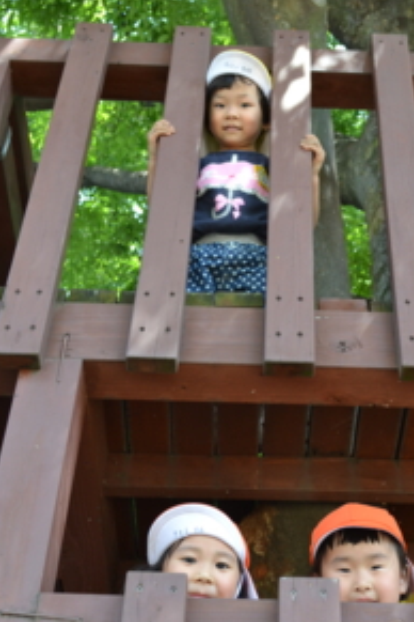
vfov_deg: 30.4
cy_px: 380
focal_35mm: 66
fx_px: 1138
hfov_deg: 20.5
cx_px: 278
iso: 400
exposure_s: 1/125
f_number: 5.6
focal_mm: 32
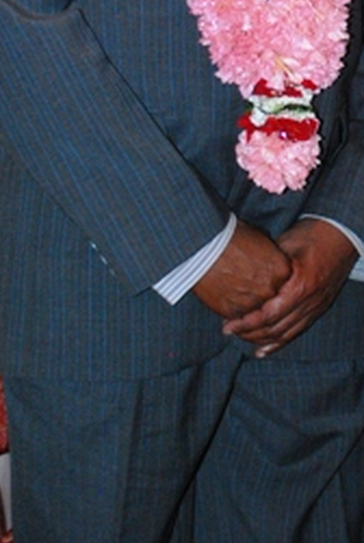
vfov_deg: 14.0
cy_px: -68
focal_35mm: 143
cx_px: 448
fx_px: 2163
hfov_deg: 9.5
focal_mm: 32
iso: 800
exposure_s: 1/60
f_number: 5
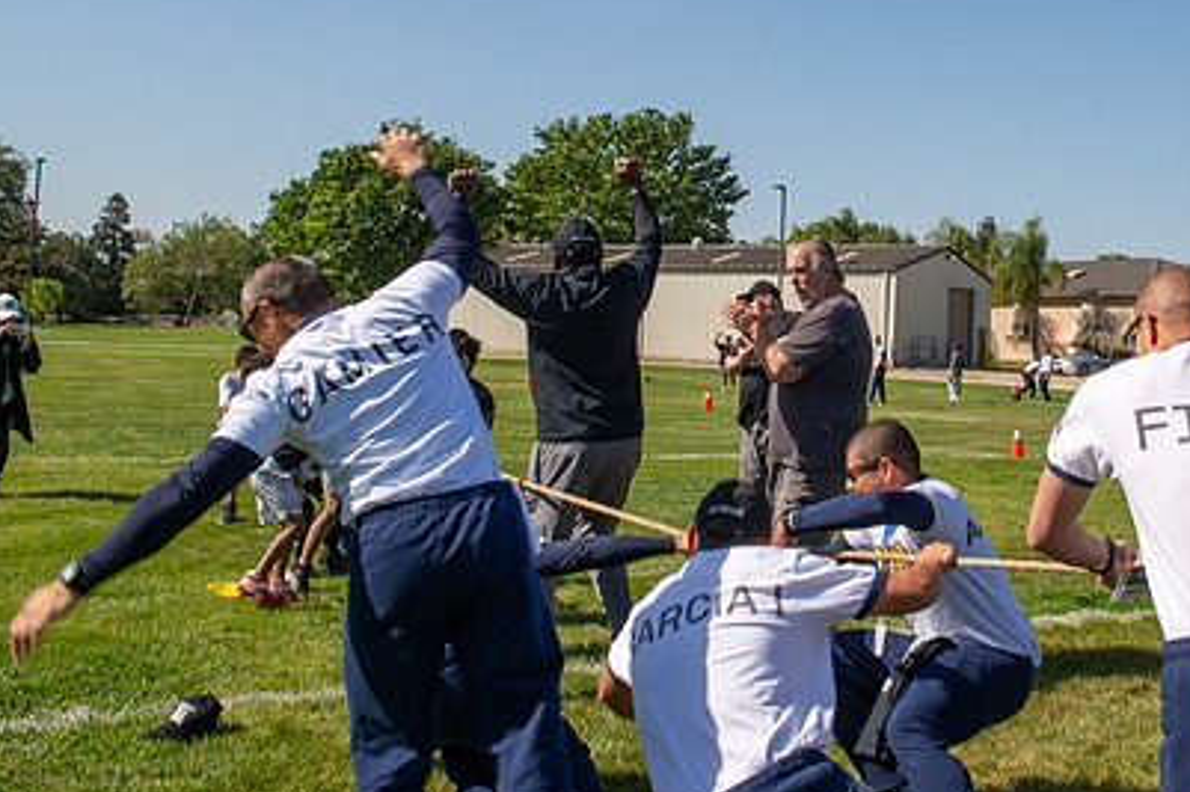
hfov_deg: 45.1
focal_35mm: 42
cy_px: 243
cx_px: 867
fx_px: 1388
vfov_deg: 31.5
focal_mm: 27
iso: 100
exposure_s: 1/200
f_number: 11
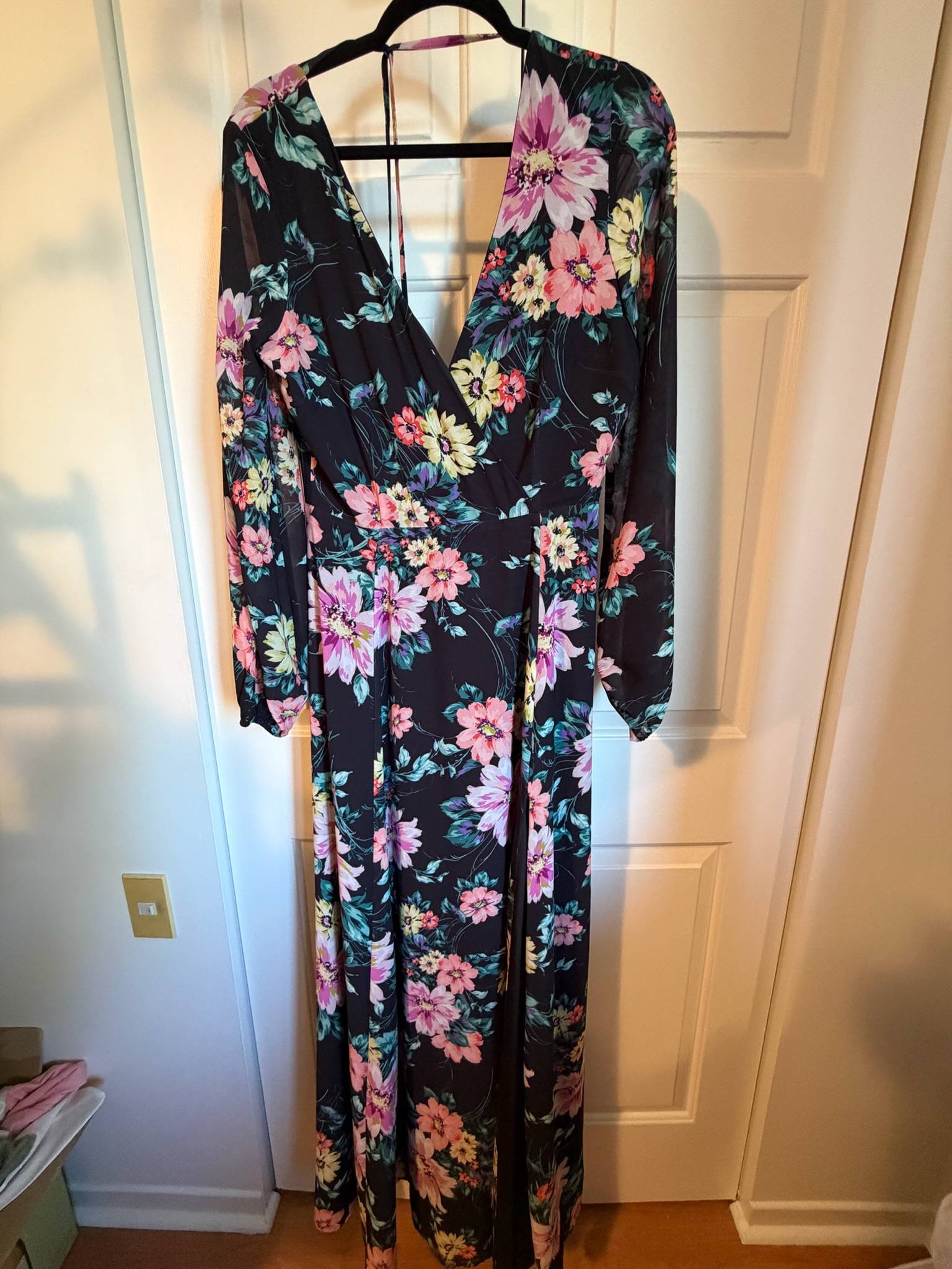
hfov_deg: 85.7
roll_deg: -0.4
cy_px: 634
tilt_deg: -13.7
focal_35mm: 14
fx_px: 513
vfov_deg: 102.1
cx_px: 476
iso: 400
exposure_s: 1/60
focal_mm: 2.22
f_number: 2.2
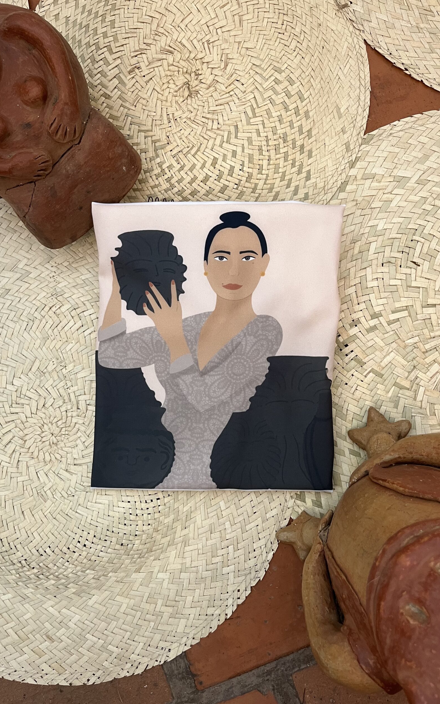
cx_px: 226
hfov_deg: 44.5
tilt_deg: -87.3
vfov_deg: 66.5
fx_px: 537
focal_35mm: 28
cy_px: 351
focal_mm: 5.1
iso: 125
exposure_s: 1/50
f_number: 1.6
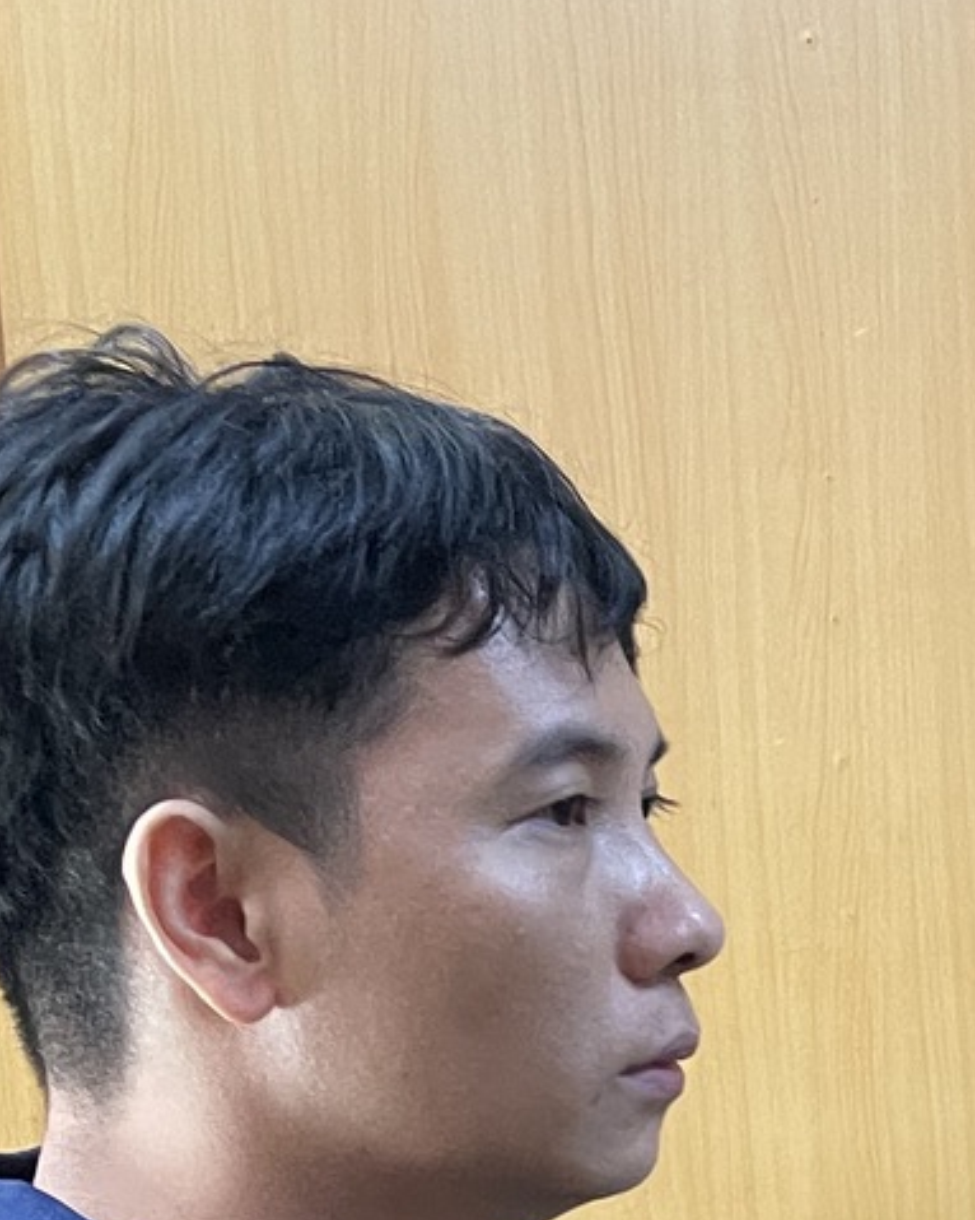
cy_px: 1493
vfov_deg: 17.2
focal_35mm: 106
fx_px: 3825
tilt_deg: -9.6
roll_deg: +1.8
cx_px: 1762
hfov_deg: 13.1
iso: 320
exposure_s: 1/60
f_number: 1.6
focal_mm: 5.1
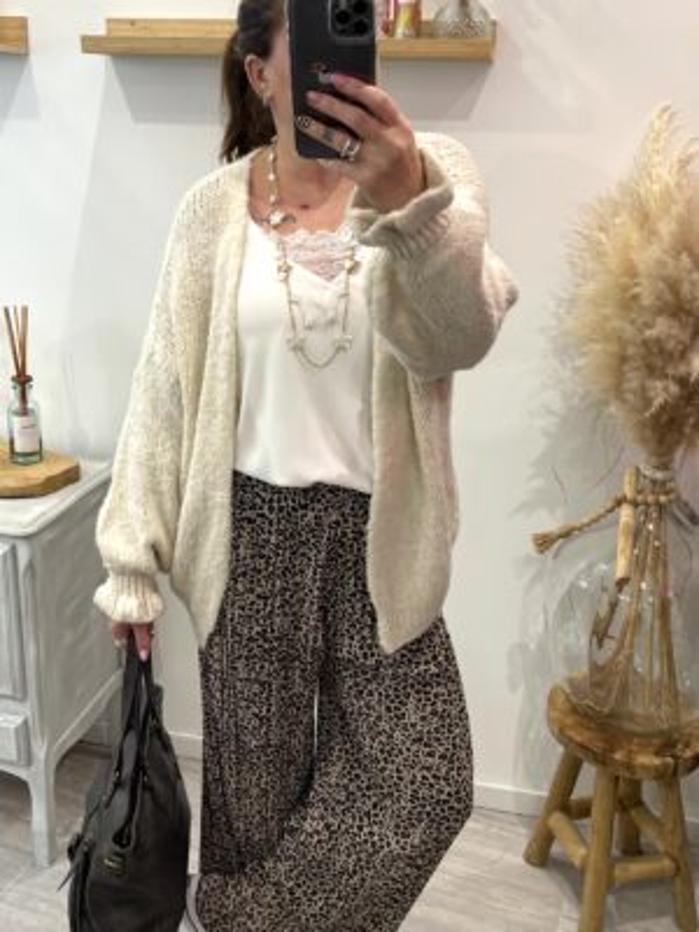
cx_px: 350
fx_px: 673
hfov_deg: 54.9
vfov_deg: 69.4
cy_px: 466
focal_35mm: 25
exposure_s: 1/100
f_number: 1.6
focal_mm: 5.1
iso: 100
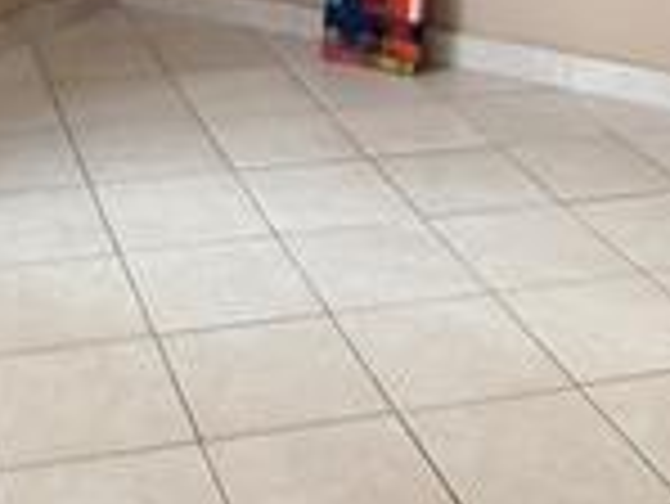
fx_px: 1453
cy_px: -189
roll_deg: -1.4
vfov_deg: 18.1
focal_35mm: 75
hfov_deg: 25.9
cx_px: 270
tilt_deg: -10.1
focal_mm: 2.22
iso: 400
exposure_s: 1/60
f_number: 2.2
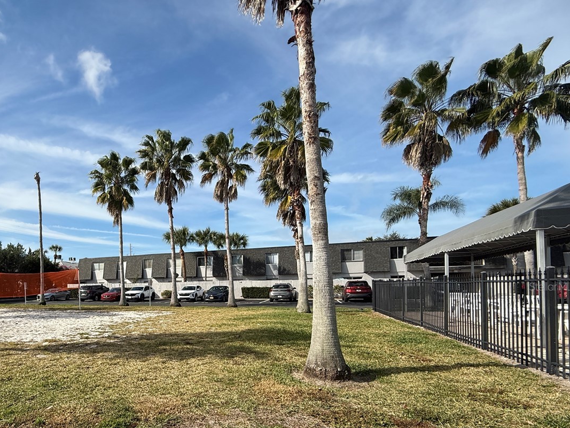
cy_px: 286
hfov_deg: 74.2
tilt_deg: +0.8
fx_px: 346
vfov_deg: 61.8
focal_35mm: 21
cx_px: 152
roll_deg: +1.2
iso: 50
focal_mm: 2.22
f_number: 2.2
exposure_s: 1/2320
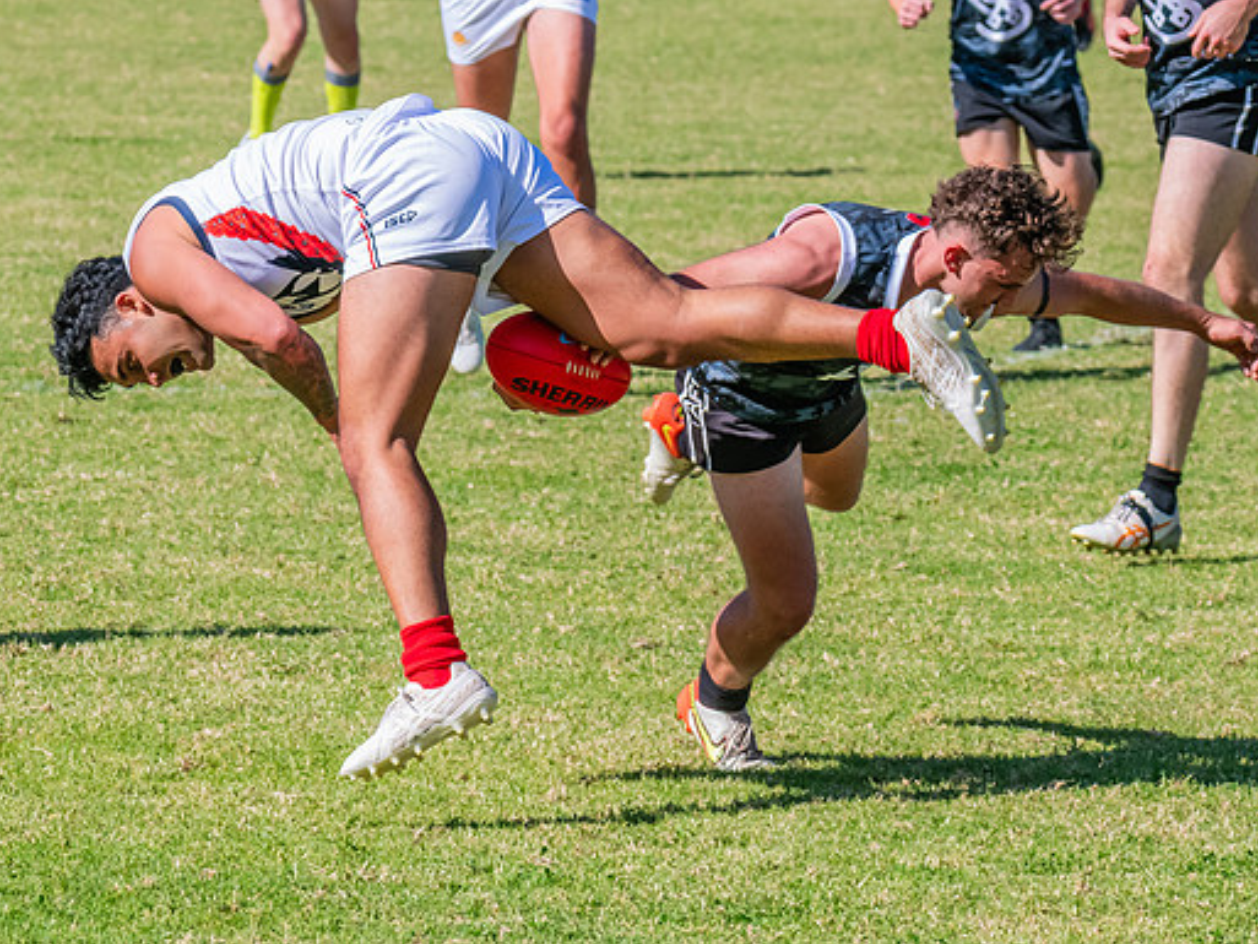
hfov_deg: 5.2
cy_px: 433
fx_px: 13922
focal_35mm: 383
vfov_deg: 3.9
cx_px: 344
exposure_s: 1/1600
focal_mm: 240
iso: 1600
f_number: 14
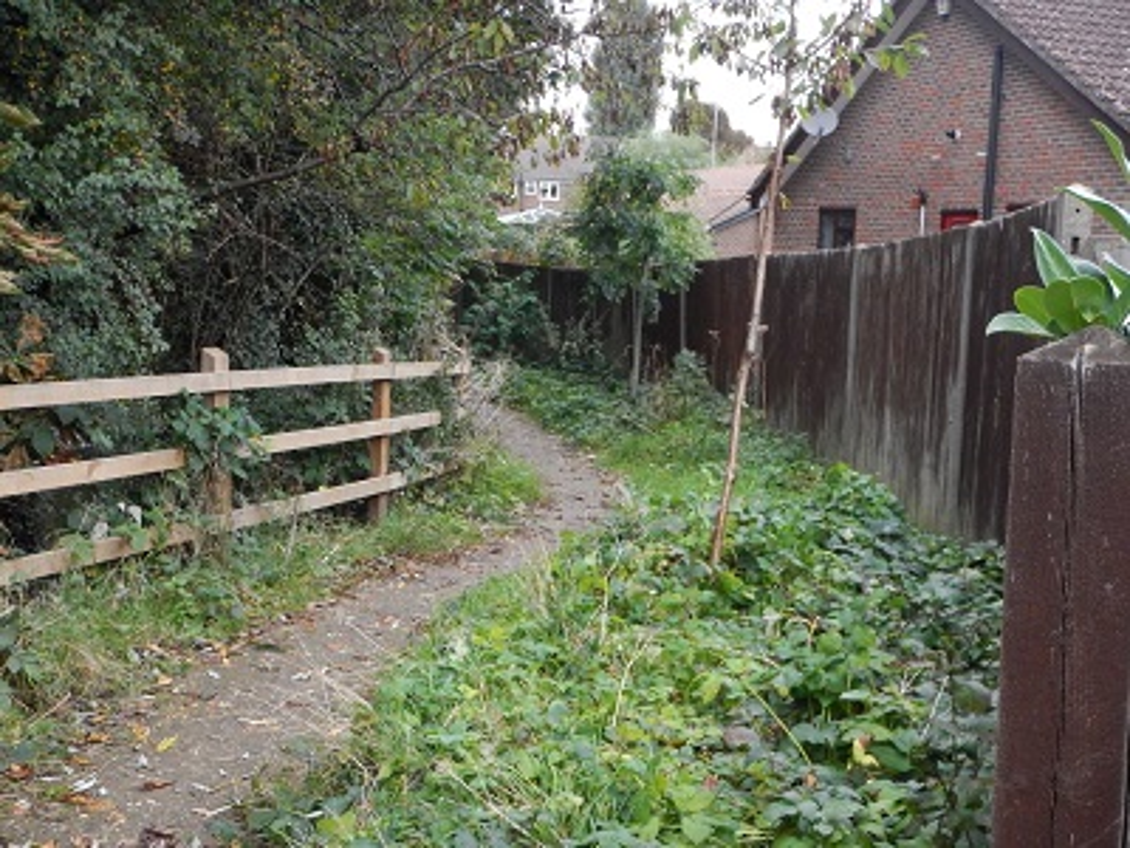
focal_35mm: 44
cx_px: 565
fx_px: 1436
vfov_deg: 32.9
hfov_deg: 42.9
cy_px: 424
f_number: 4.3
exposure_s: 1/250
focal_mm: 7.8
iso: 800
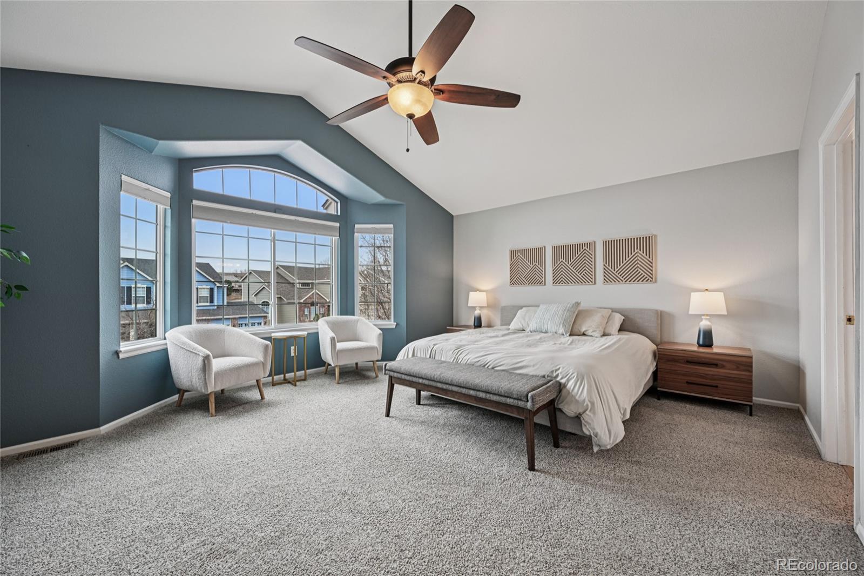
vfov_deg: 81.2
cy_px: 288
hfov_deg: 104.3
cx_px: 432
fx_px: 336
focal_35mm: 14
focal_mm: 14
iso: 200
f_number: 8
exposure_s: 1/15
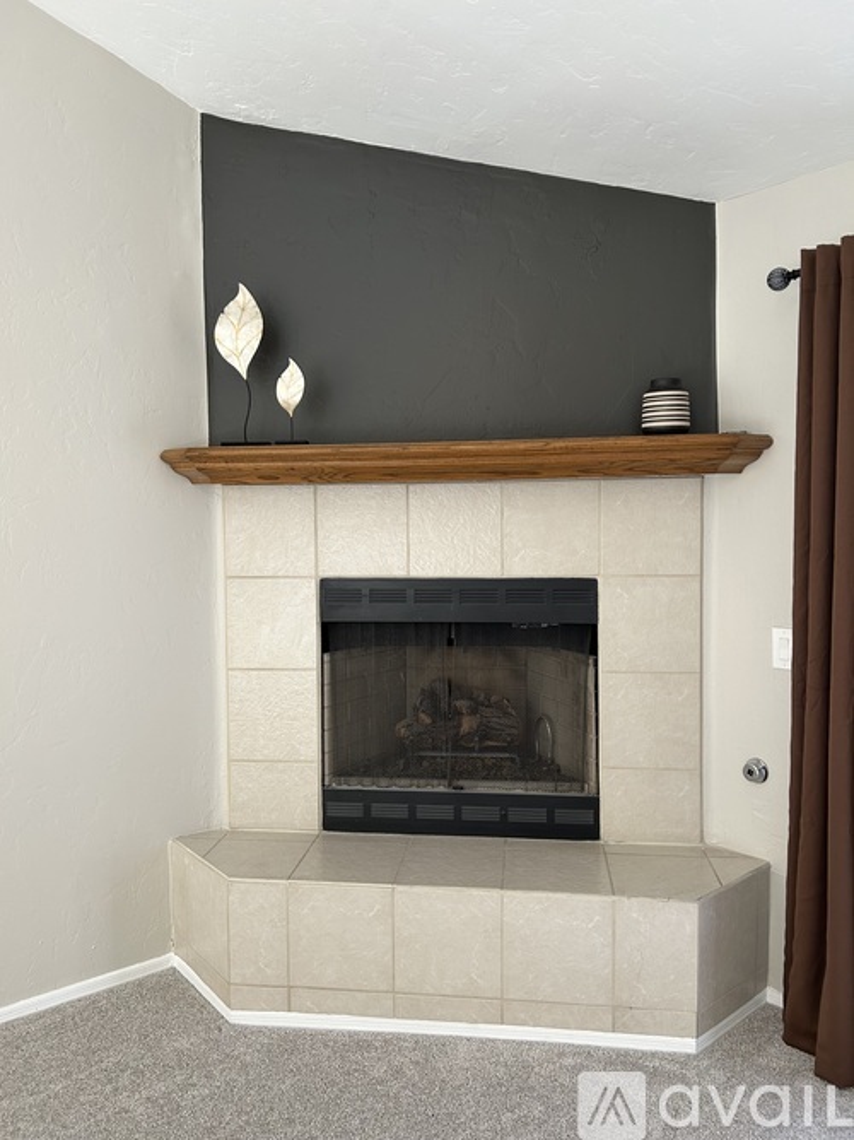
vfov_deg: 67.3
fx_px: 856
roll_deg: +0.6
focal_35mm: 26
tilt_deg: -2.4
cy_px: 570
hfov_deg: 53.0
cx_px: 427
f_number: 1.5
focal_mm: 5.7
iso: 125
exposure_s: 1/60
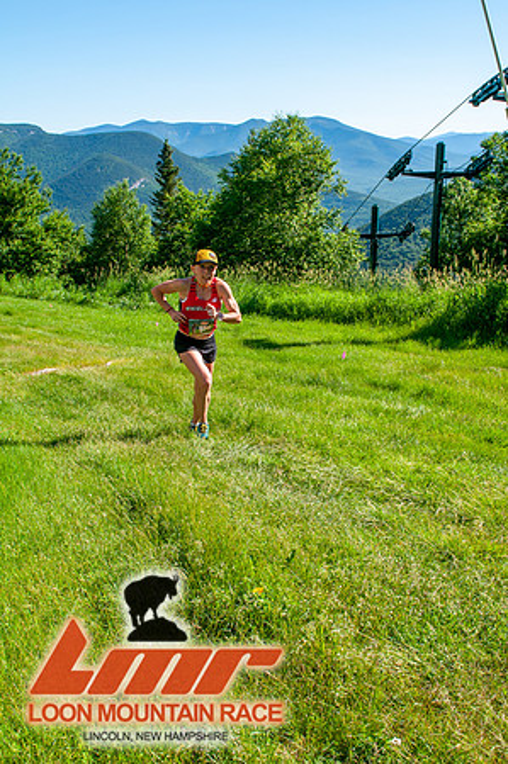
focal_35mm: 36
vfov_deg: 53.2
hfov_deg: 36.8
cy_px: 382
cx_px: 254
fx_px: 764
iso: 200
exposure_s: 1/400
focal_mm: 24
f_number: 8
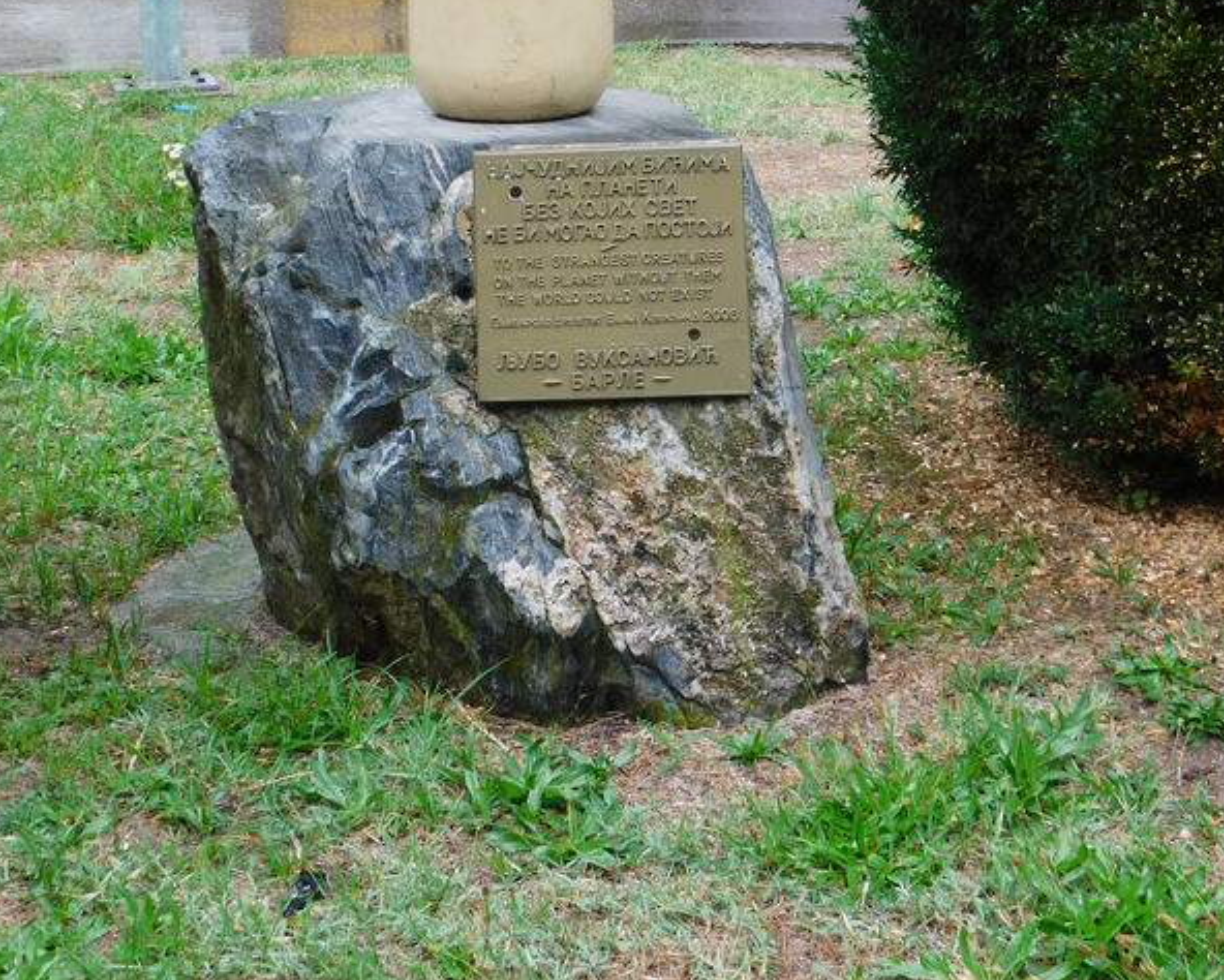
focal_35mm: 68
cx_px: 533
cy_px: 127
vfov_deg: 22.0
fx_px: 2464
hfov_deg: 27.9
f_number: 3.7
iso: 125
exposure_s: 1/50
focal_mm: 8
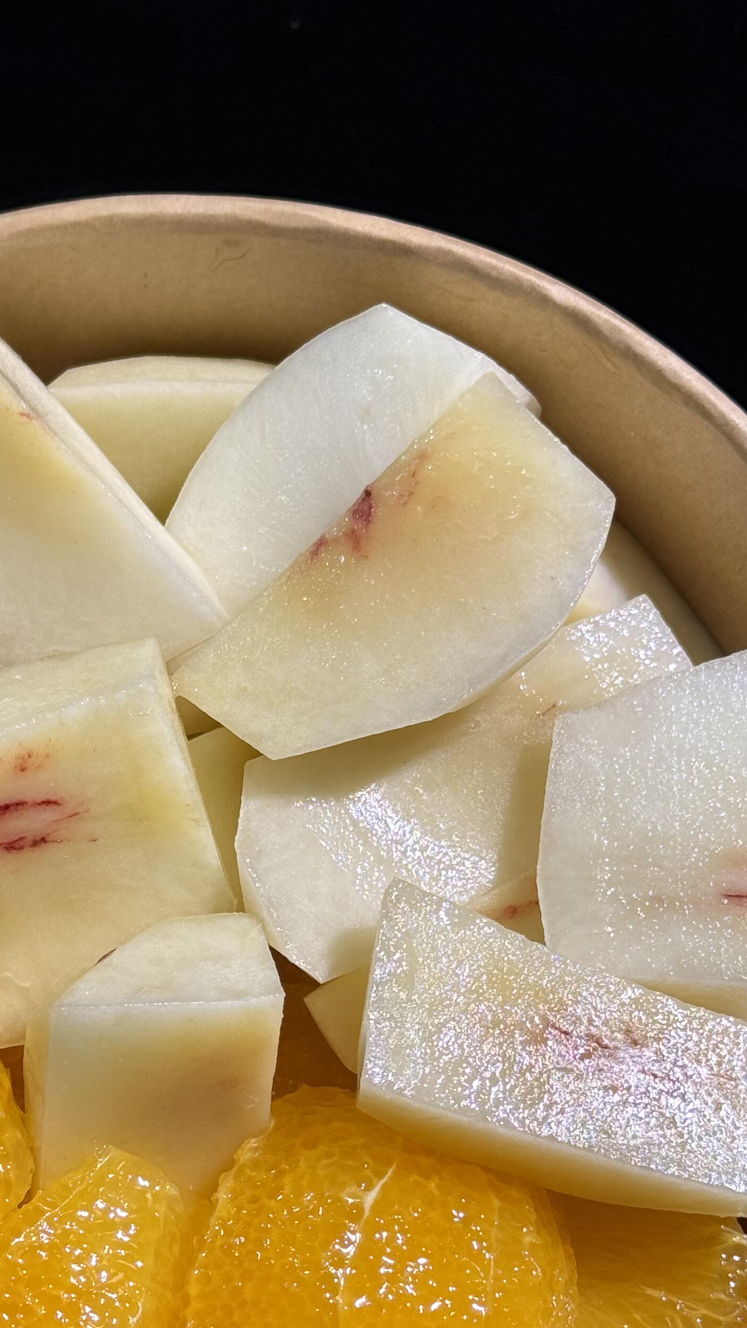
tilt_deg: -47.2
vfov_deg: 25.2
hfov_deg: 14.3
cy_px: 882
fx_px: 2958
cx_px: 192
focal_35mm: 84
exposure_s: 1/926
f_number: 1.78
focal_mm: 6.76
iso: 64
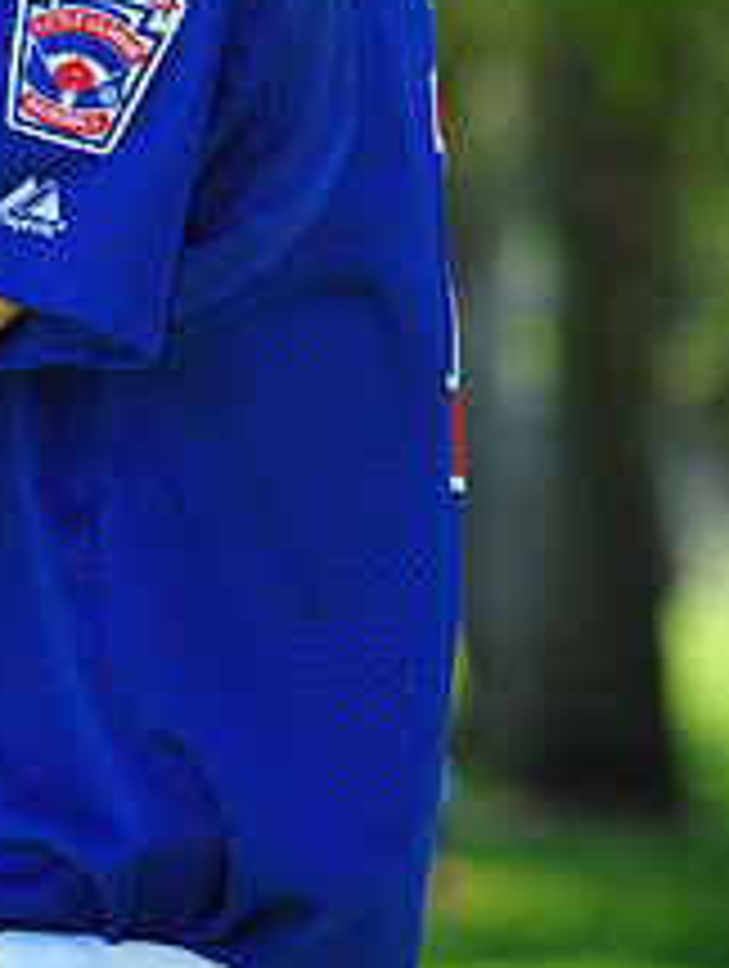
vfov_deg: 4.6
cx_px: -27
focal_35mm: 427
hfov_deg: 3.5
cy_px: -198
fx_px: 11954
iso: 200
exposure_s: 1/320
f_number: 5.6
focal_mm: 165
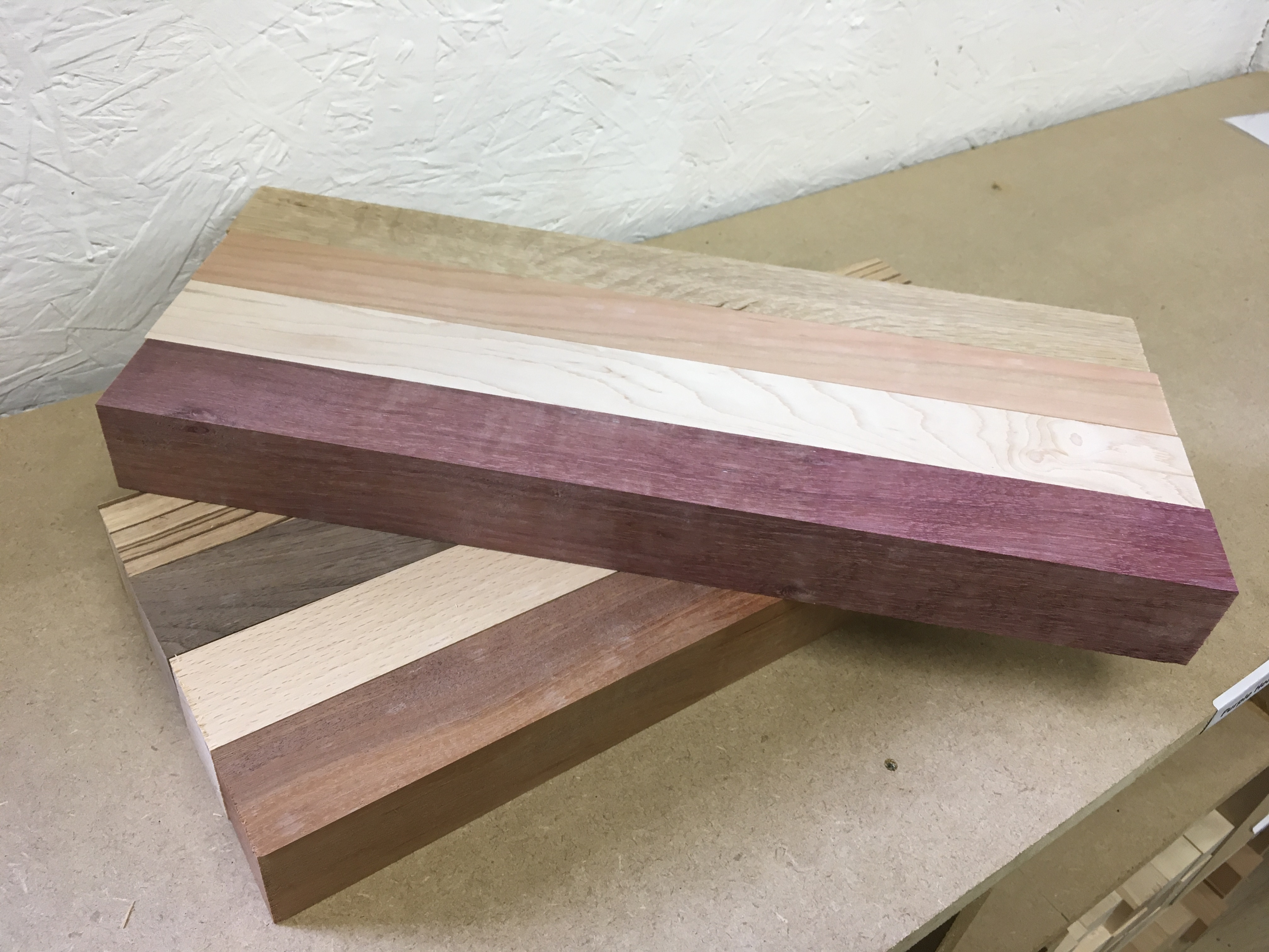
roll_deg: -6.7
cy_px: 476
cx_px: 634
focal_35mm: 29
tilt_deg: -41.8
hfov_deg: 61.7
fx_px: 1063
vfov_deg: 48.2
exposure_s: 1/33
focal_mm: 4.15
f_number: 2.2
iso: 80
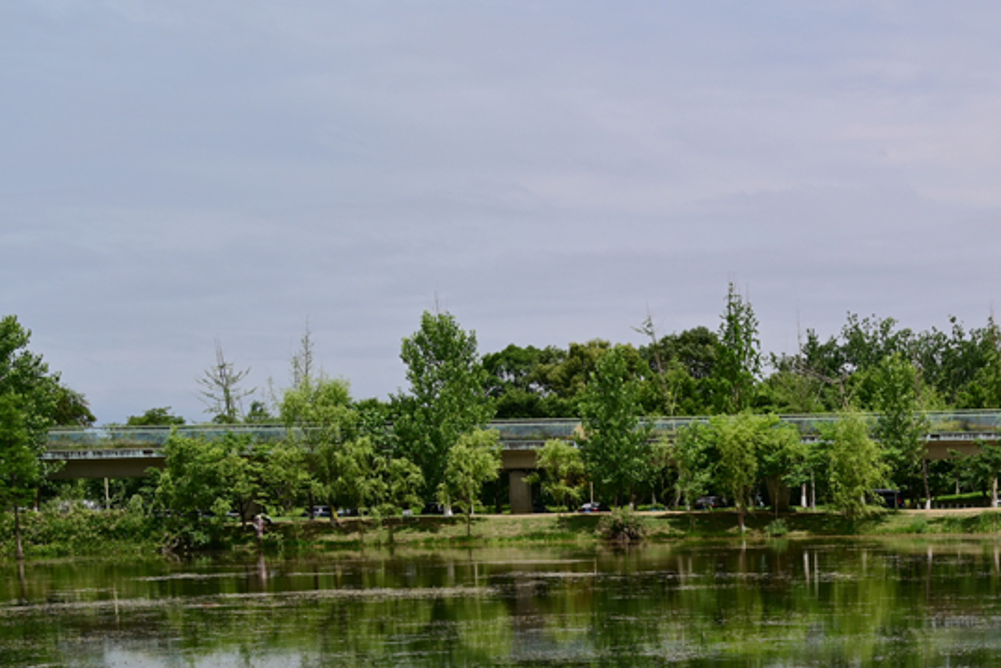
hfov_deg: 27.6
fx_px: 1894
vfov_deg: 19.2
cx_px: 1046
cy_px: 728
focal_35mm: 68
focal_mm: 30.5
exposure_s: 1/320
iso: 100
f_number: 8
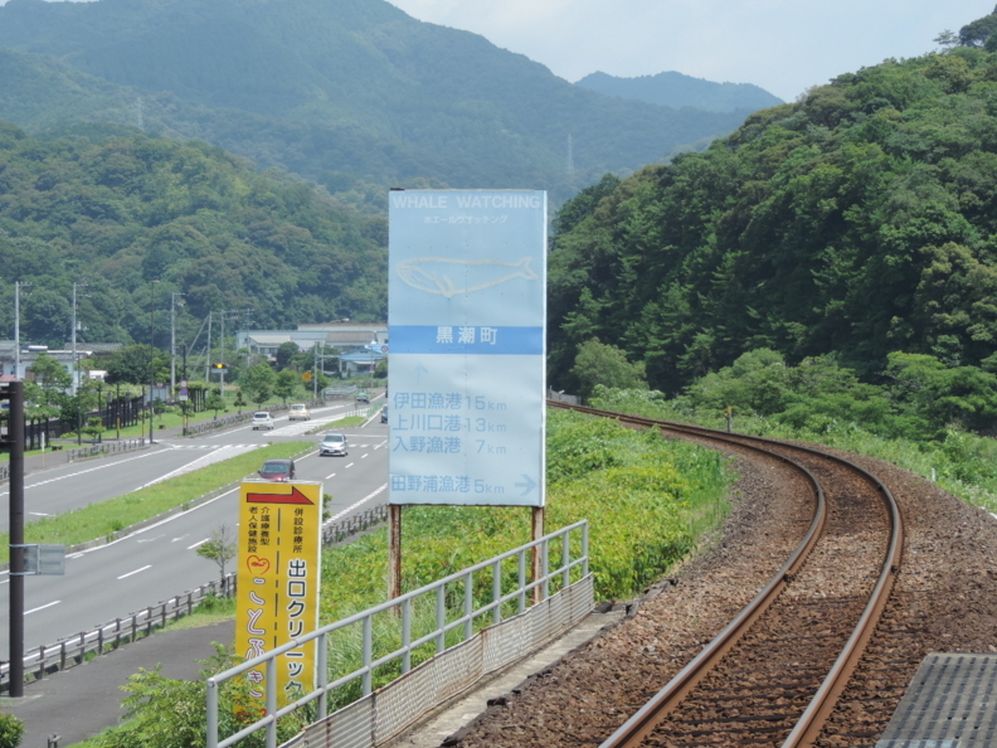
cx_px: 496
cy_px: 377
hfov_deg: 18.5
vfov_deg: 14.0
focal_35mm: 106
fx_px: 3053
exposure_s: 1/400
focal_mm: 18.7
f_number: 4.2
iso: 80
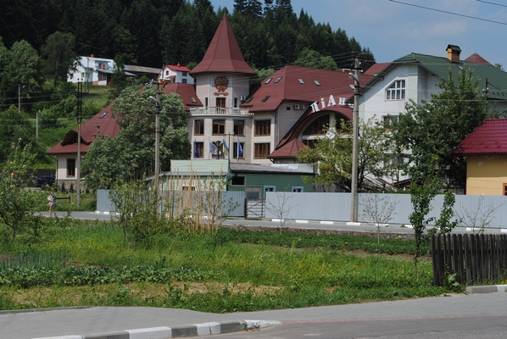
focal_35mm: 82
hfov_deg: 24.6
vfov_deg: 16.6
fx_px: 1163
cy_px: 170
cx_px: 254
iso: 100
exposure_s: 1/320
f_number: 9
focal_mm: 55
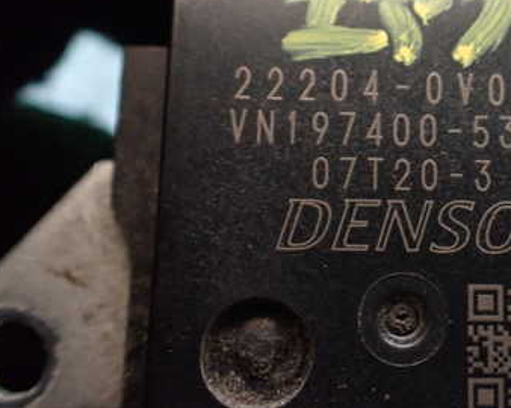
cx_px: 420
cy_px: 138
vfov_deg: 28.9
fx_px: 786
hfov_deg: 34.7
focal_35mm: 52
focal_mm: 5.4
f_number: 2.3
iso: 800
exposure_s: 1/30
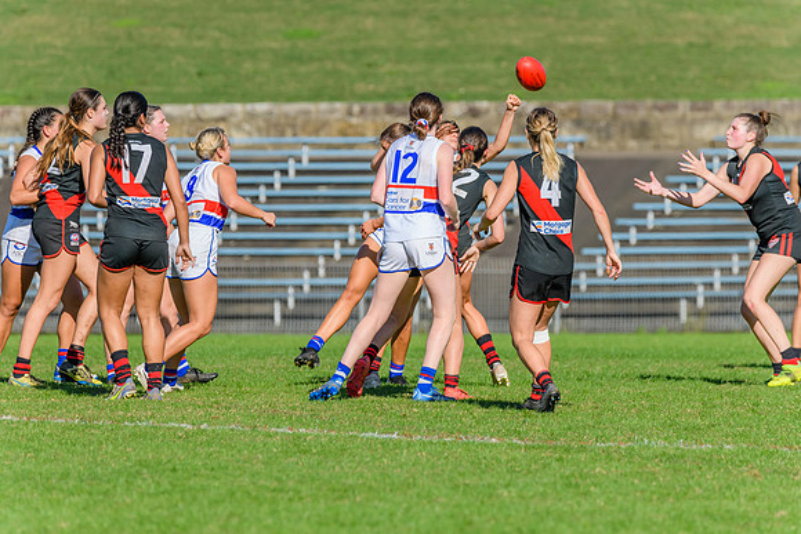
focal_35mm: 466
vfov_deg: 2.9
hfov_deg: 4.4
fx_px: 10379
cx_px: 400
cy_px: 267
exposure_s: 1/1600
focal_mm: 450
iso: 640
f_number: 10
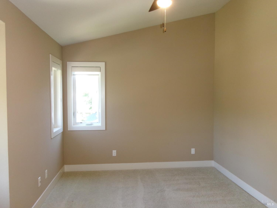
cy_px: 104
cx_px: 138
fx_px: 224
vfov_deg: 49.7
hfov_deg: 63.4
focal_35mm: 28
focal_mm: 5.1
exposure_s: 1/34
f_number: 3.9
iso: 400
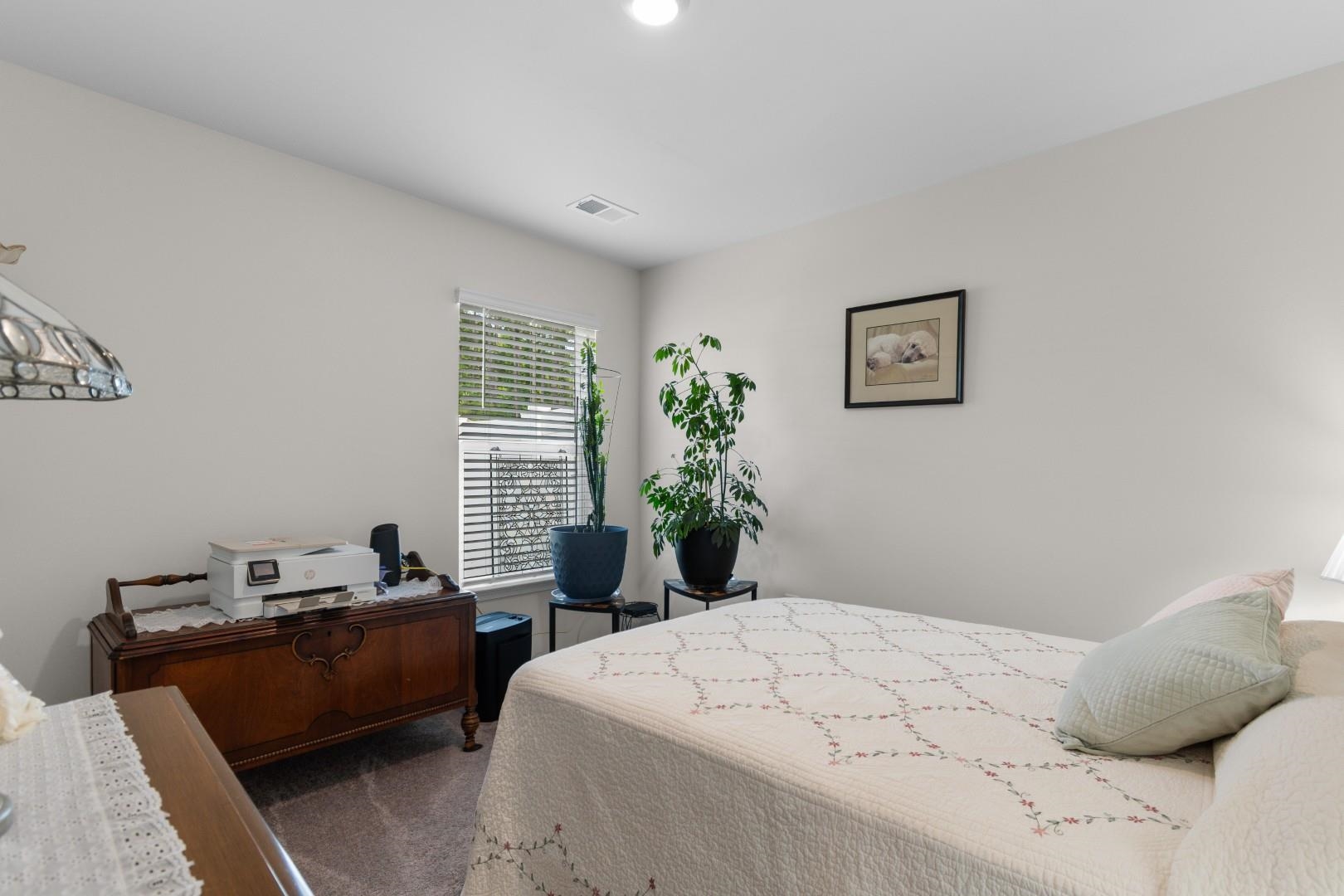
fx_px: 597
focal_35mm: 16
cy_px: 448
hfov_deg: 96.7
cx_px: 672
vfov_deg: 73.7
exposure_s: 1/15
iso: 100
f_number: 4.8
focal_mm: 11
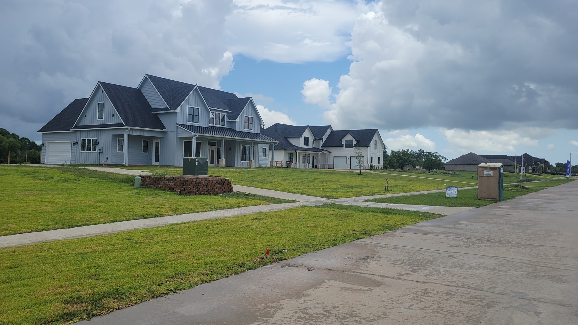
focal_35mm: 29
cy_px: 140
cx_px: 290
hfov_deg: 66.1
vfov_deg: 40.1
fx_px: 444
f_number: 1.8
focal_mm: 5.4
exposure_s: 1/2969
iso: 40
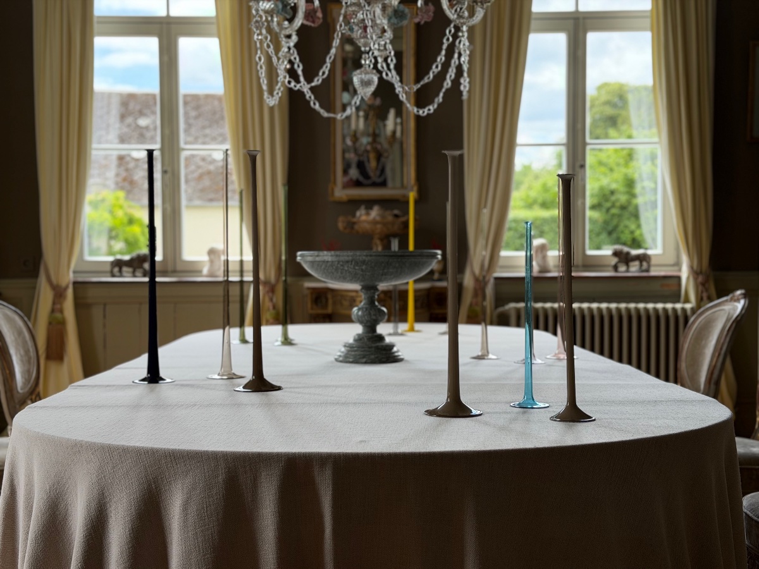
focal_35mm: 48
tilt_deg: -2.2
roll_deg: +0.3
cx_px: 380
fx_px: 1052
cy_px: 284
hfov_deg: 39.7
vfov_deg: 30.3
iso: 80
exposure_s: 1/411
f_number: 1.78
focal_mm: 6.76
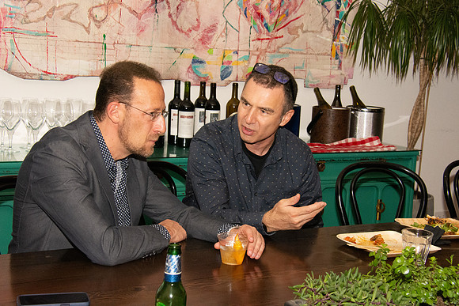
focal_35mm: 75
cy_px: 153
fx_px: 956
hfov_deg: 27.0
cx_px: 230
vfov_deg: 18.2
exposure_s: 1/160
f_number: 10
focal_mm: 50
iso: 5000
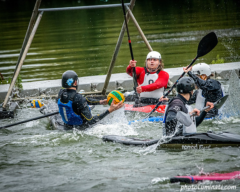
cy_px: 96
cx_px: 96
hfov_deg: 4.8
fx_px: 2879
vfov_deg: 3.8
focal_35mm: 405
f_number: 7.1
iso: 3200
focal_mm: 360
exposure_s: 1/2500
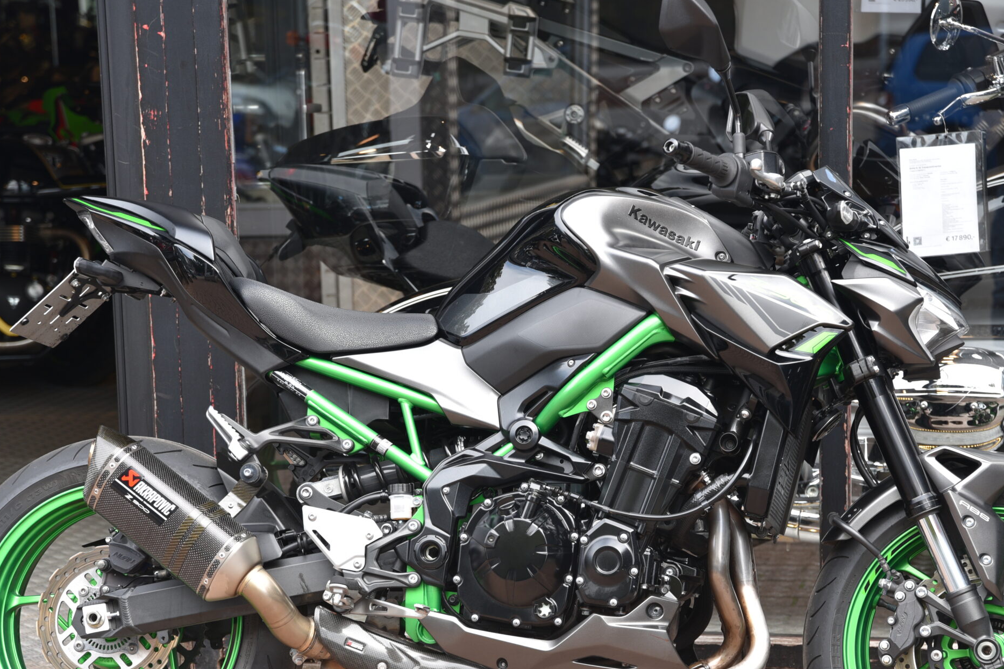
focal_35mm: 96
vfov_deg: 14.2
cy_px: 456
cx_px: 552
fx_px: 2677
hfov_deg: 21.2
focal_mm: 70
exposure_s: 1/80
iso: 100
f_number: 4.5
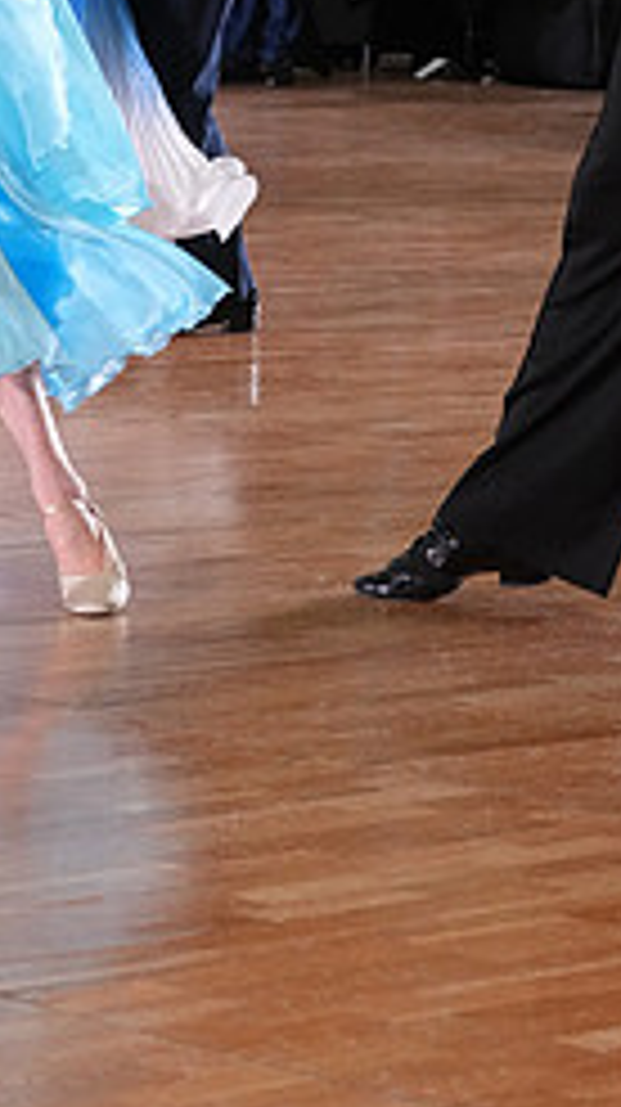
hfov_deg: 6.2
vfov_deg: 10.9
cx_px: 218
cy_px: -171
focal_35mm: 195
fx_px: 5720
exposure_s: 1/200
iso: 3200
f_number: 6.3
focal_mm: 79
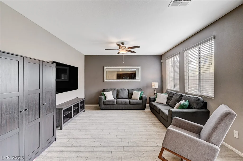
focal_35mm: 16
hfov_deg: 98.6
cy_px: 80
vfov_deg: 75.4
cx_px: 122
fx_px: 105
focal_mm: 15.5
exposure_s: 1/10
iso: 640
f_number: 9
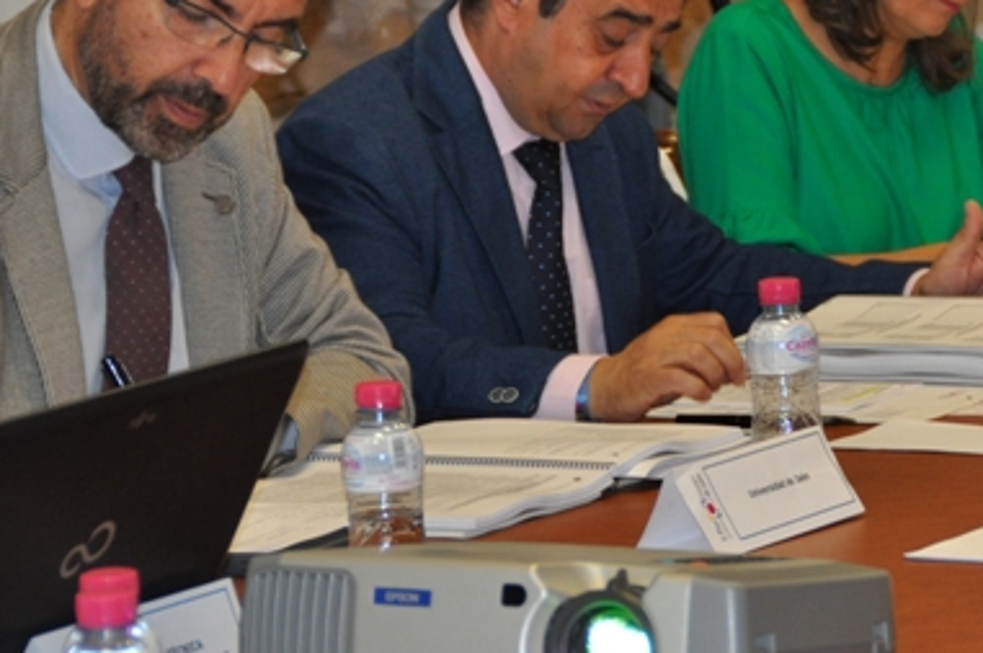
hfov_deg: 10.9
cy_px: 115
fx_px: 5150
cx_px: 637
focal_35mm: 189
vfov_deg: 7.2
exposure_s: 1/60
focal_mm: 75
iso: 800
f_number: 5.6
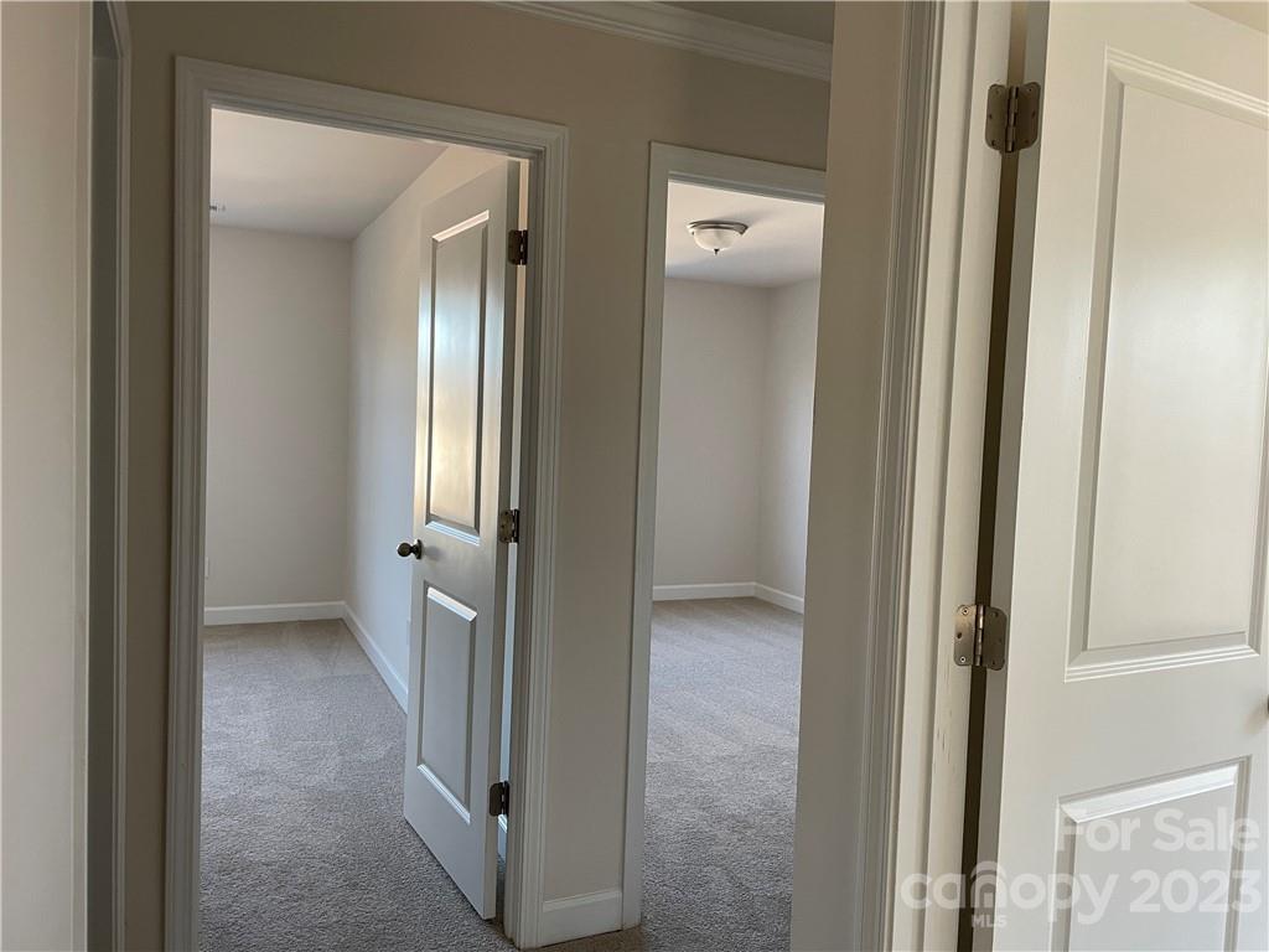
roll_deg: -2.2
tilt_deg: -2.8
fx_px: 953
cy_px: 476
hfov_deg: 67.3
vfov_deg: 53.1
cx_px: 634
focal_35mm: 26
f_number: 1.6
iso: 125
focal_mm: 4.2
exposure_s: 1/75
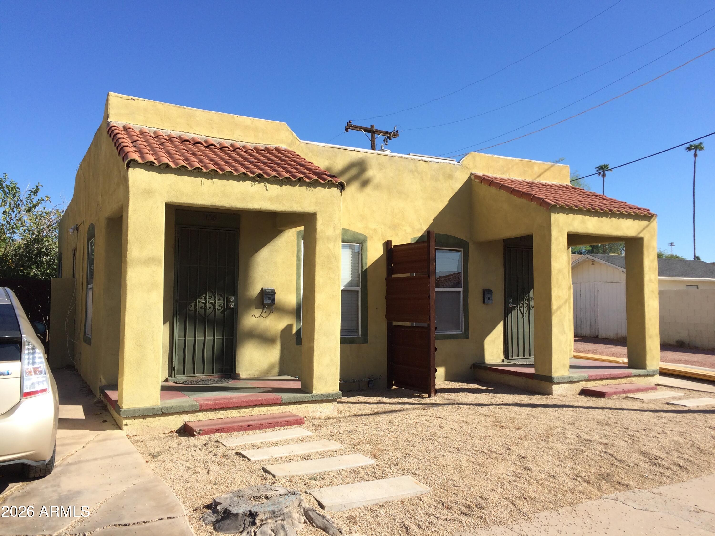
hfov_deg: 61.7
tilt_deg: +2.1
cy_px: 268
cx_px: 358
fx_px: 599
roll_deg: +2.0
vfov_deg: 48.2
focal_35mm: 29
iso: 32
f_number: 2.2
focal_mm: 4.15
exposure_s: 1/1580
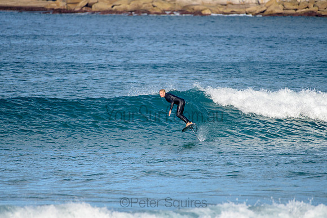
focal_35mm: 613
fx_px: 5572
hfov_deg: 3.4
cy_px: 106
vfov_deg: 2.2
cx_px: 168
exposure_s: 1/2000
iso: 250
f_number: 5.6
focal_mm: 500
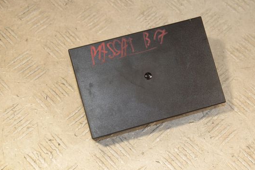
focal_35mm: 90
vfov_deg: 15.2
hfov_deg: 22.6
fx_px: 637
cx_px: 151
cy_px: 75
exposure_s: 1/200
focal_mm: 50
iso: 800
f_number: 7.1
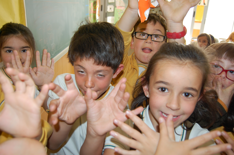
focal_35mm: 30
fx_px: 195
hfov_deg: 62.0
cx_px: 117
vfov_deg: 43.5
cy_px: 78
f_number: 3.8
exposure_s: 1/60
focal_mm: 20
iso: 400
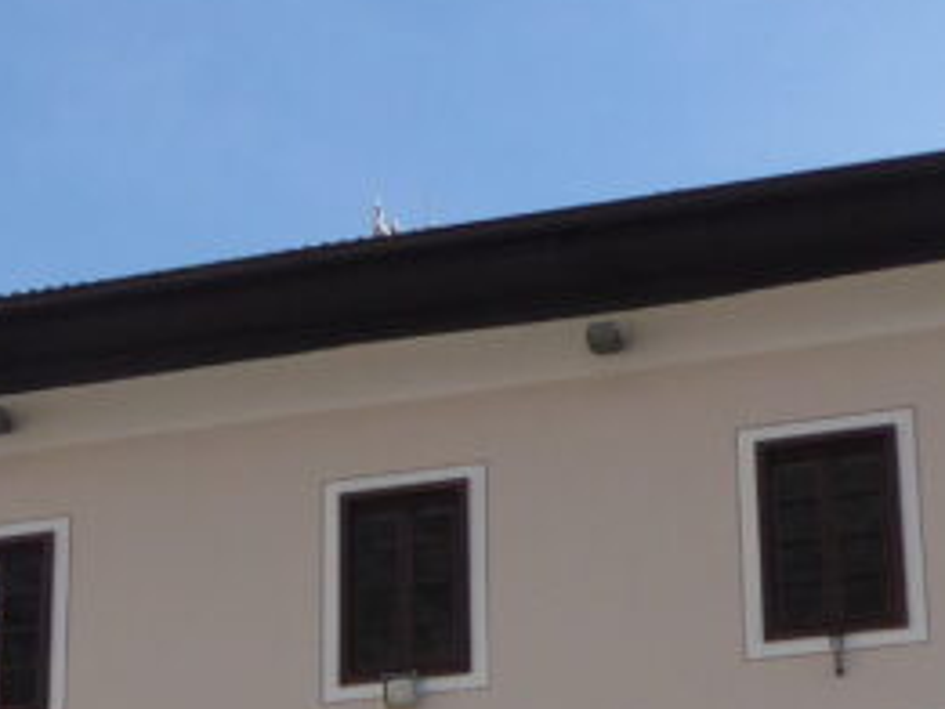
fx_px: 2567
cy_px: 1103
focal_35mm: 94
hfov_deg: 20.4
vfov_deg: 14.5
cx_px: 69
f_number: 3.3
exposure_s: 1/1600
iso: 200
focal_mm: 4.3
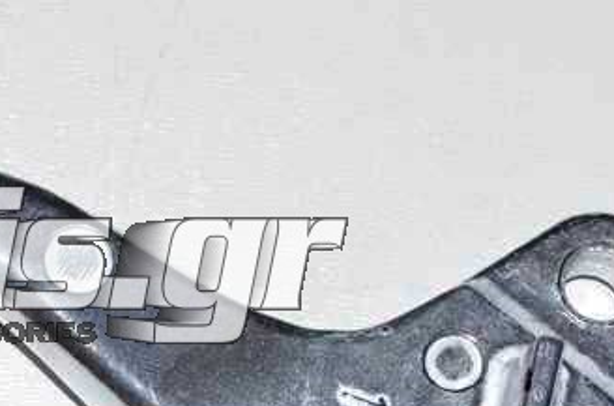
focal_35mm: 285
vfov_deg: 4.8
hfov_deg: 7.1
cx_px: -309
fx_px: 4844
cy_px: 266
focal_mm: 55
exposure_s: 1/100
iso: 160
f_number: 14
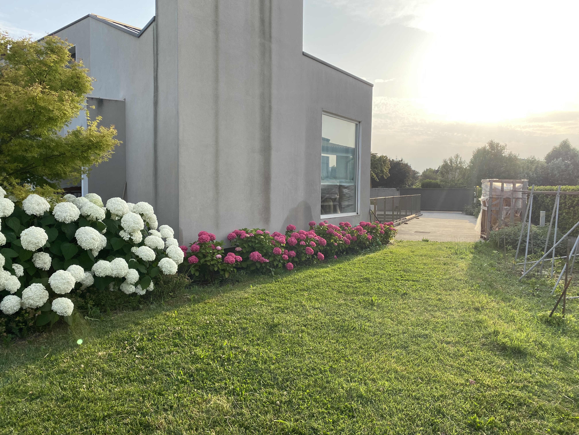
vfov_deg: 53.1
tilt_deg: -3.0
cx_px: 290
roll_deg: -1.3
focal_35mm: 26
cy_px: 218
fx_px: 435
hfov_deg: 67.3
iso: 32
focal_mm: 4.25
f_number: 1.8
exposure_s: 1/1218
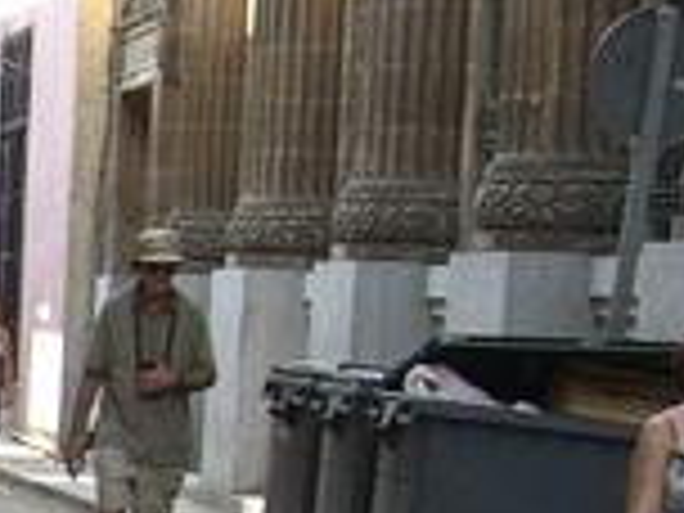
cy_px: 891
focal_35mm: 160
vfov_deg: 8.9
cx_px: -598
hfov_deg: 11.4
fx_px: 3162
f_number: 2.8
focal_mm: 7.9
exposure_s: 1/160
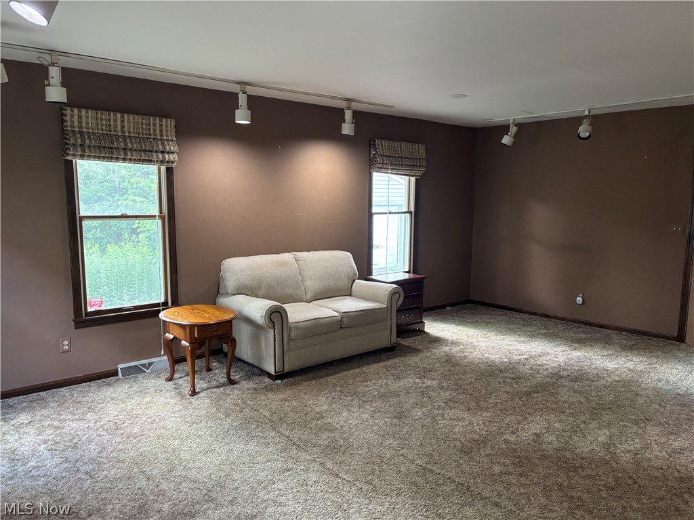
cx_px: 347
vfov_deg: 53.1
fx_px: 521
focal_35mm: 26
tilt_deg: -7.7
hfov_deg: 67.3
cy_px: 260
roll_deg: -0.5
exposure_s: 1/60
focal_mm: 5.96
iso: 250
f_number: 1.6
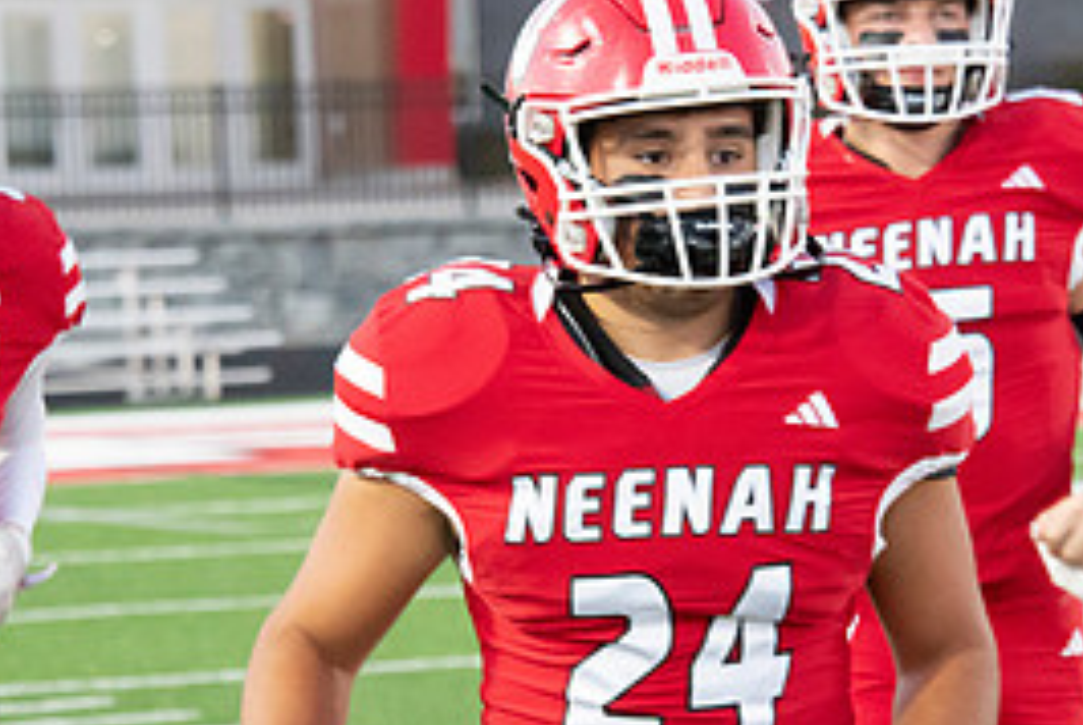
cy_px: 523
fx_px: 9848
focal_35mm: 327
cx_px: 717
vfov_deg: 4.2
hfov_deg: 6.3
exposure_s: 1/320
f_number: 7.1
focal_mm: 150
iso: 8000
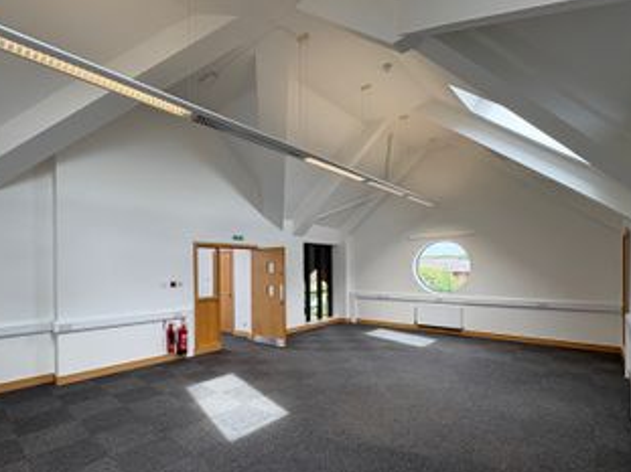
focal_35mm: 18
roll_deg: +0.5
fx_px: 328
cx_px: 280
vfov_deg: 71.1
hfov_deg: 87.4
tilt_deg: -0.2
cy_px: 271
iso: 50
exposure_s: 1/100
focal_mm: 2.22
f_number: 2.2
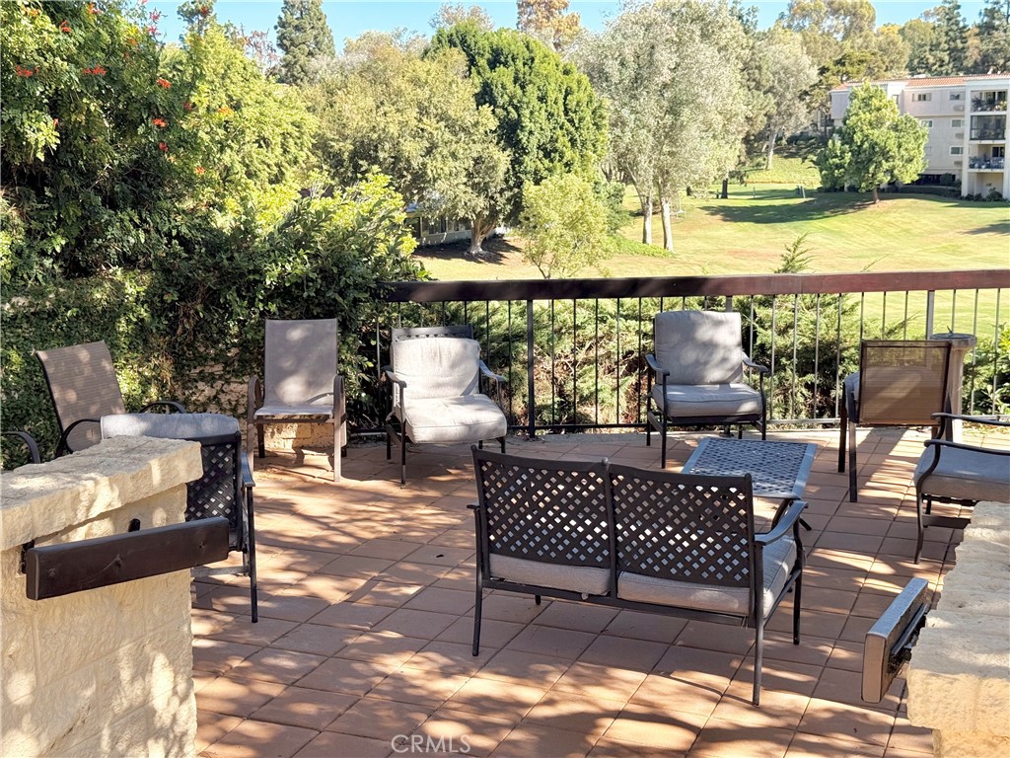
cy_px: 379
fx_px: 1401
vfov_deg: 30.3
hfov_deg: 39.7
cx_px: 505
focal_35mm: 48
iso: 100
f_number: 1.78
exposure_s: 1/1484
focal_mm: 6.76
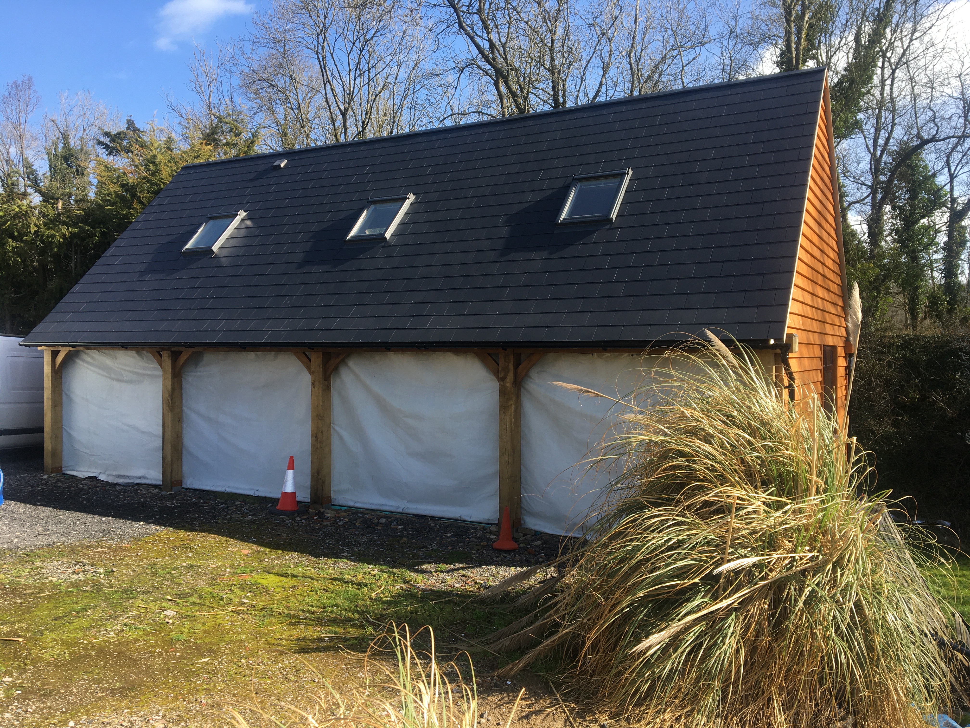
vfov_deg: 48.2
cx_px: 485
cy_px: 364
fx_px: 813
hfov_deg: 61.7
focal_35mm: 29
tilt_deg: -1.0
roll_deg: -0.9
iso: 25
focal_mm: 4.15
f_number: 2.2
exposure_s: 1/641
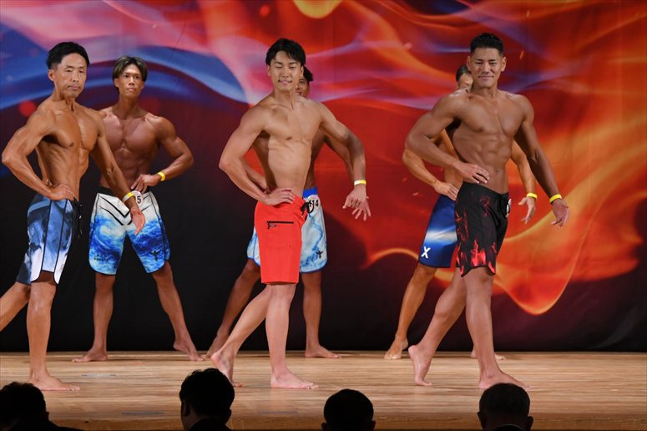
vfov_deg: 6.1
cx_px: 324
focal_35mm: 225
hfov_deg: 9.2
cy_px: 216
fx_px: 4042
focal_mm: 150
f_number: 5.6
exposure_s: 1/400
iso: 3200
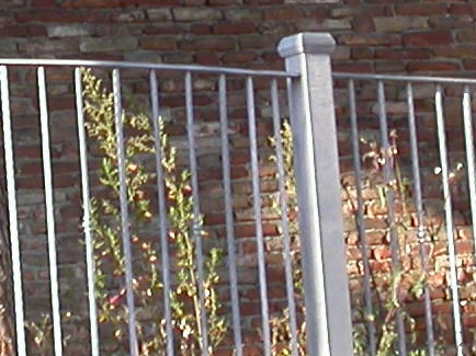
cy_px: -336
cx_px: 122
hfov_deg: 7.4
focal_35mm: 267
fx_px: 3669
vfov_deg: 5.5
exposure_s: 1/185
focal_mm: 10.6
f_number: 4.1
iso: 100
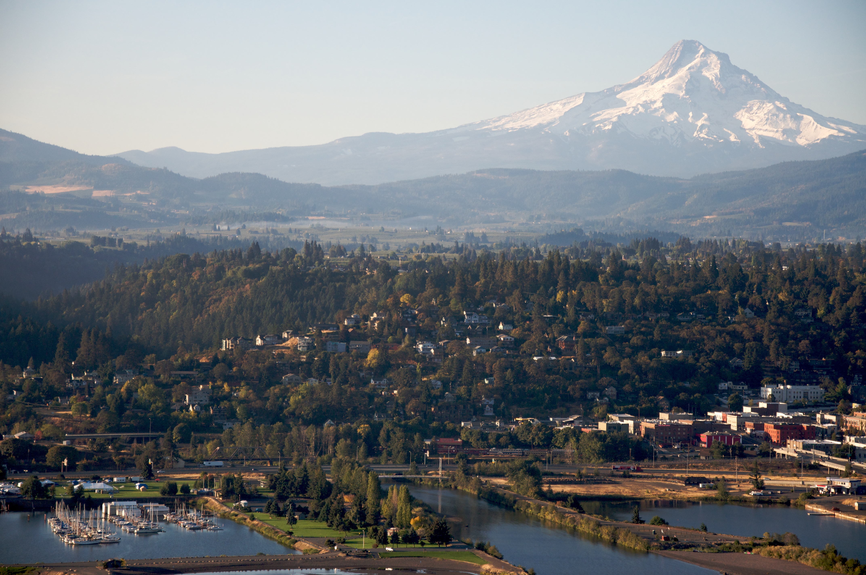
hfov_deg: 18.2
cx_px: 433
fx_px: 2703
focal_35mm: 112
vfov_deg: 12.1
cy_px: 288
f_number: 5.3
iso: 560
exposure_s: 1/1000
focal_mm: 75
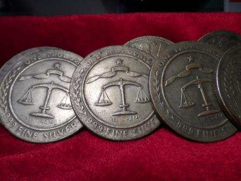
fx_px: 167
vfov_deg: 56.8
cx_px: 120
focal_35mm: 24
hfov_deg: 71.6
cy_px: 90
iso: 80
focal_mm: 4
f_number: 3.2
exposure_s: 1/60
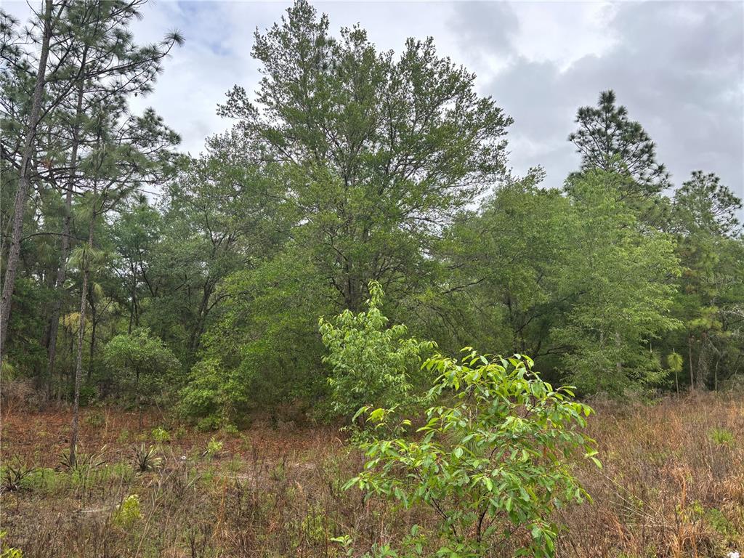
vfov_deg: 53.1
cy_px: 279
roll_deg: -0.9
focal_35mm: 26
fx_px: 559
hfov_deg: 67.3
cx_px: 372
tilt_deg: +9.5
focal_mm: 5.96
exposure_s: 1/799
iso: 50
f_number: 1.6
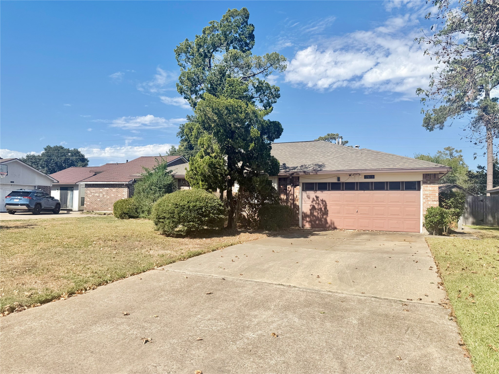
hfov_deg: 71.6
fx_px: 346
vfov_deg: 56.8
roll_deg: -0.7
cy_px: 187
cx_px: 250
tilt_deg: +2.9
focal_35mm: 24
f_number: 1.78
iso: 80
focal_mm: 6.76
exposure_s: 1/5714
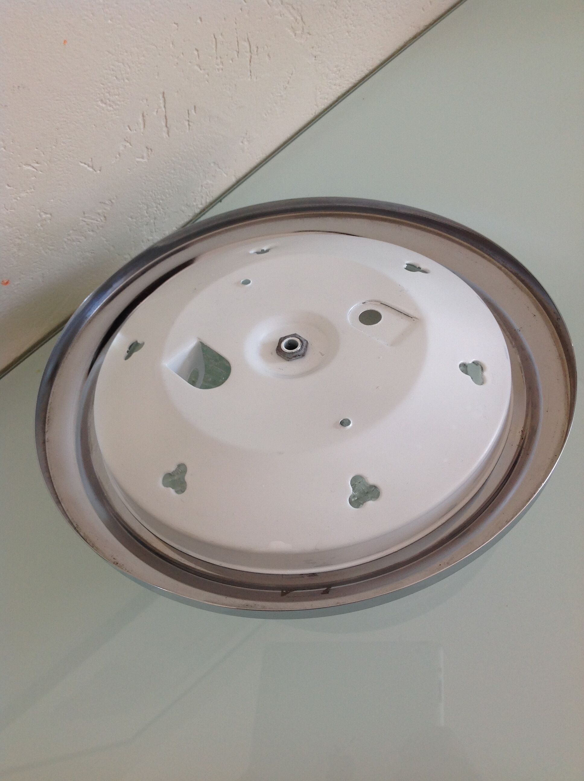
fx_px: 789
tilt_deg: -68.5
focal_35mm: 35
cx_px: 292
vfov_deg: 52.7
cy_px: 390
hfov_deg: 40.6
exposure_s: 1/40
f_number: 2.4
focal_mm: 4.28
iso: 64
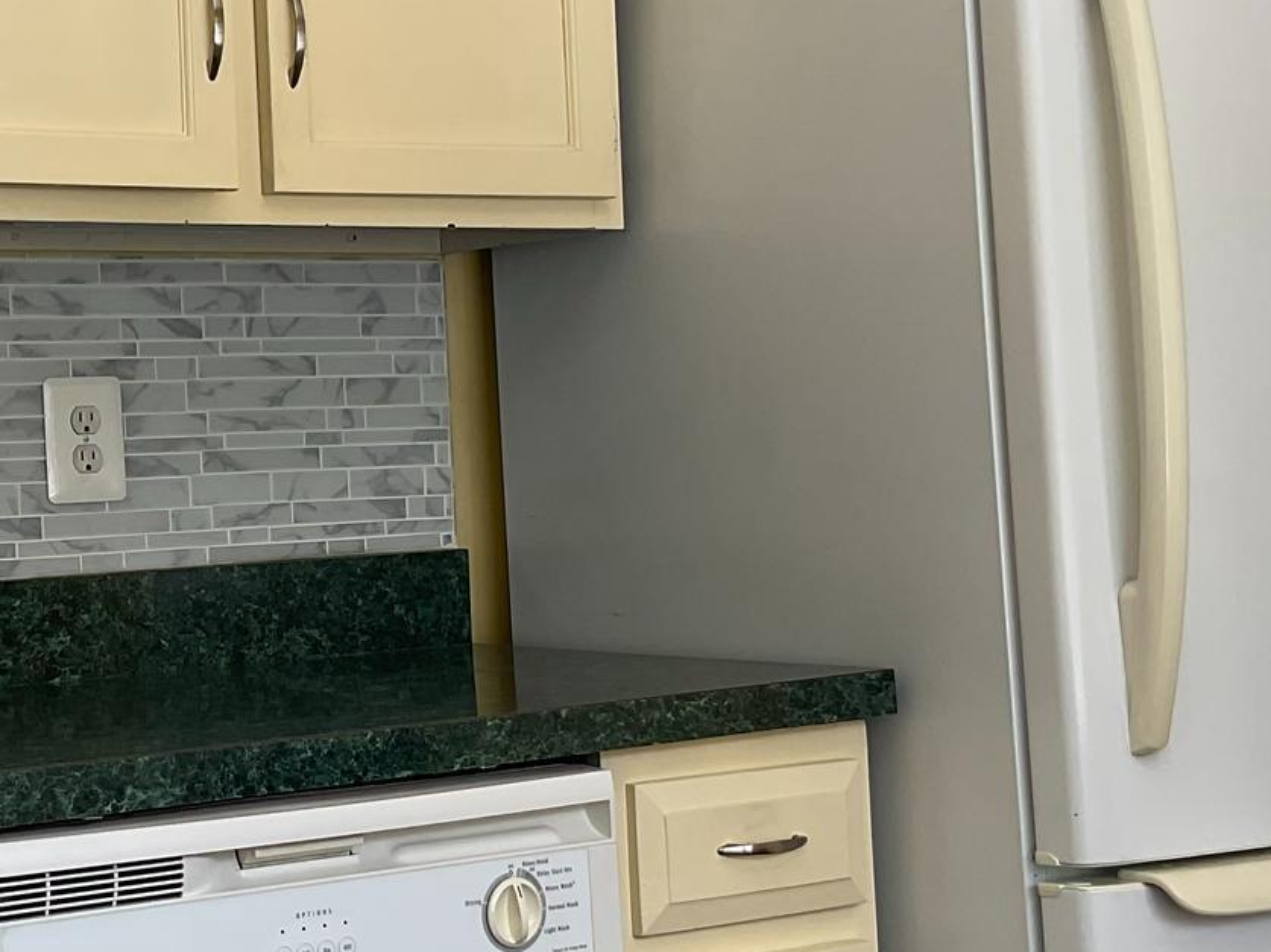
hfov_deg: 26.7
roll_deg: +2.1
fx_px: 2606
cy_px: 386
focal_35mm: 71
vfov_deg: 20.7
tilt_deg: +1.6
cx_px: 194
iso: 16
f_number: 1.8
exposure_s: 1/165
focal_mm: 3
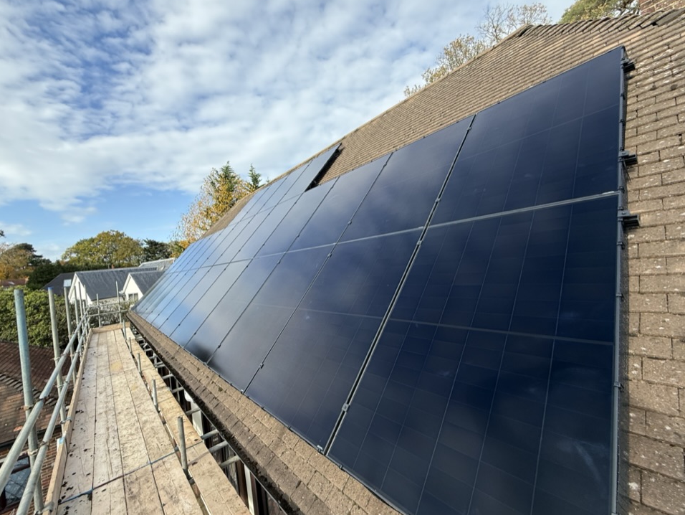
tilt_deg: +0.5
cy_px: 254
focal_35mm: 15
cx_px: 330
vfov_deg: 81.8
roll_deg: +5.7
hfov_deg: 98.1
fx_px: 297
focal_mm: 2.22
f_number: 2.2
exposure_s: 1/579
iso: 50
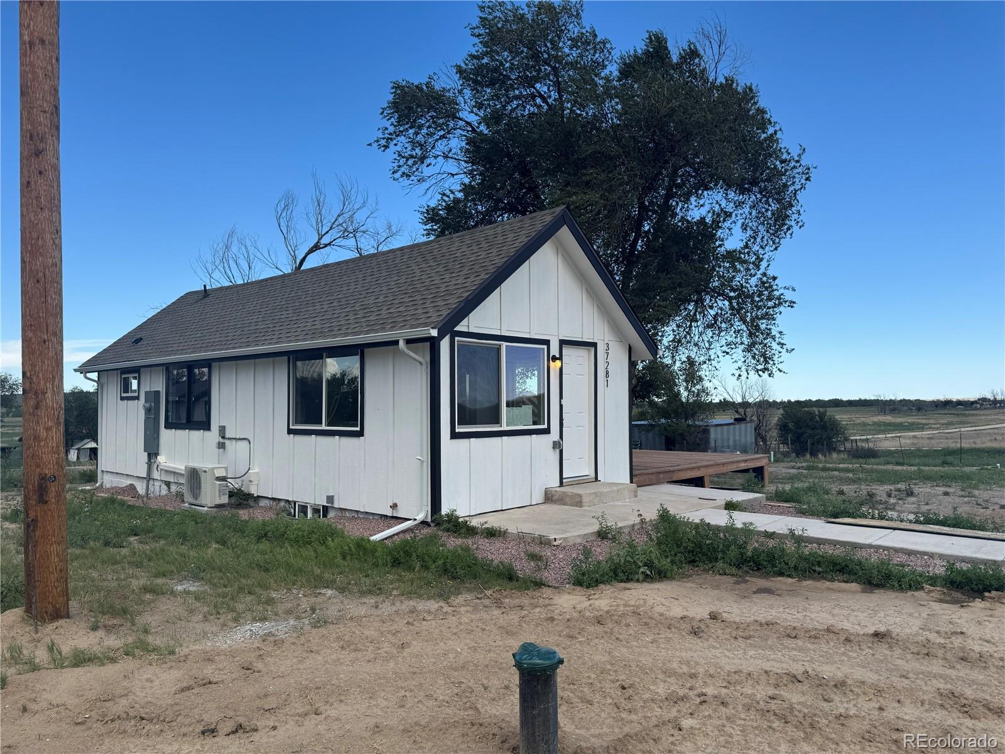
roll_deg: +0.3
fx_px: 697
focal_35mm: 24
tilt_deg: +1.6
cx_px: 502
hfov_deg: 71.6
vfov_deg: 56.8
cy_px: 377
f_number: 1.78
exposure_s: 1/2174
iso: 80
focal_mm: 6.76
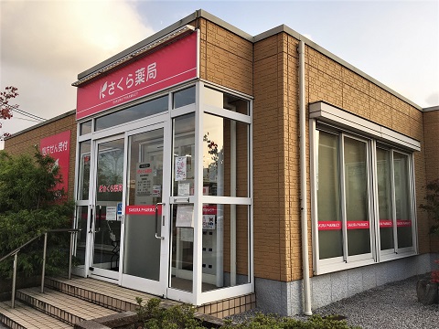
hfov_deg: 61.7
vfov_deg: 48.2
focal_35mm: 29
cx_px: 220
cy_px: 164
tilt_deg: +5.4
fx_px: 368
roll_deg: -0.2
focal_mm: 4.15
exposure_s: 1/420
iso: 25
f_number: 2.2
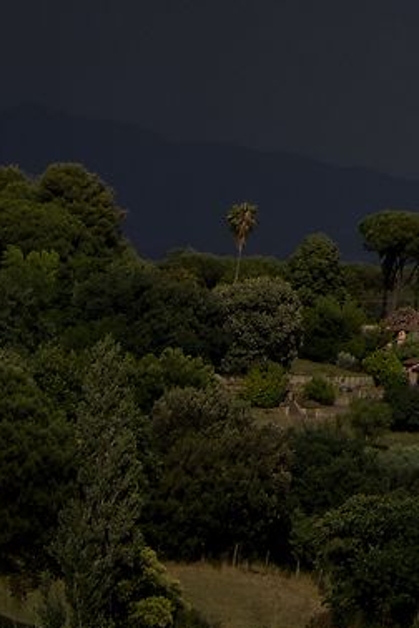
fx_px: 3875
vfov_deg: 8.5
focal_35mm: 222
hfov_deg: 5.8
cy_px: -890
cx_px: 1244
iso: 320
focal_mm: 35
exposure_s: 1/2500
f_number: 9
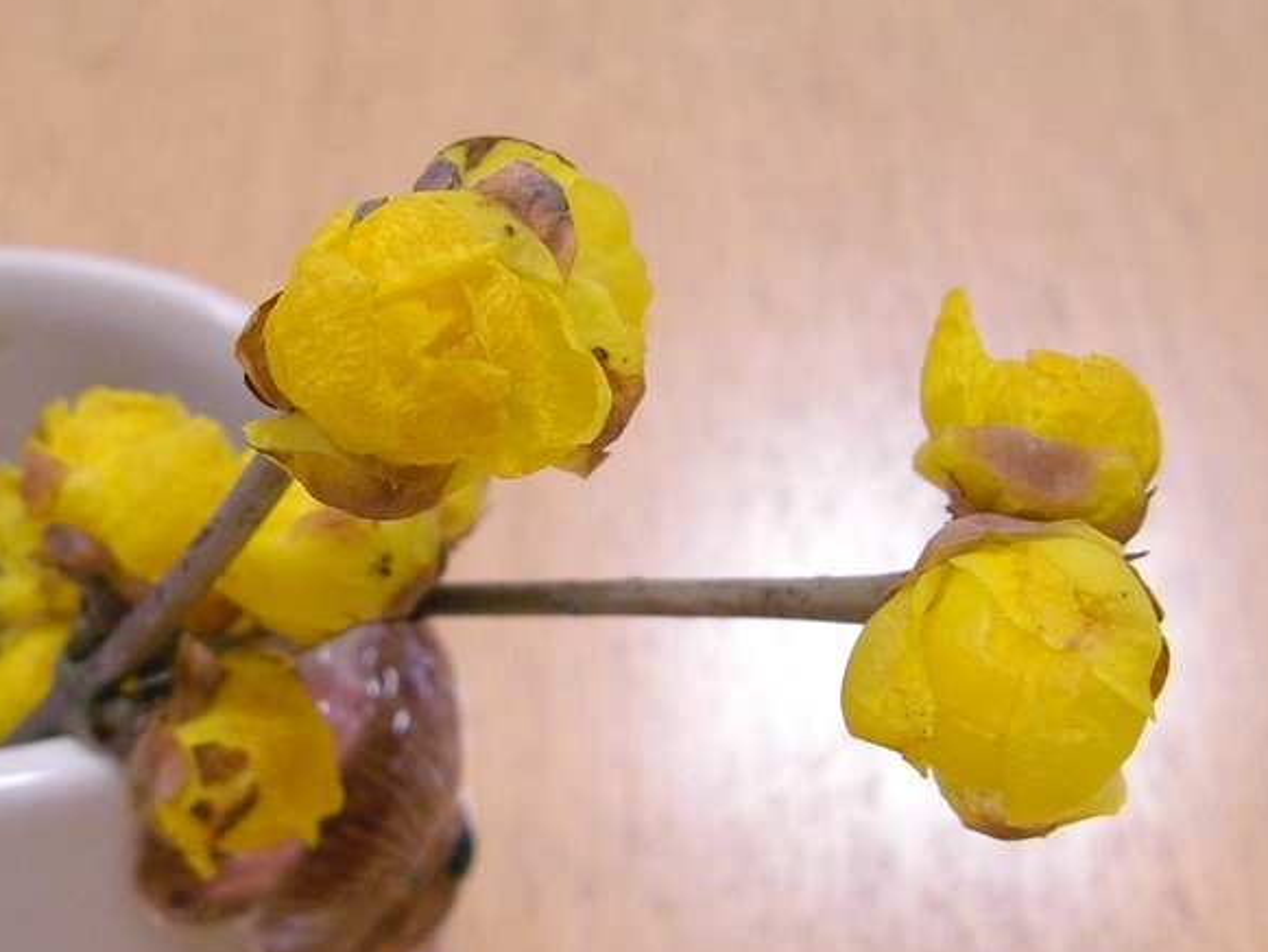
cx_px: 487
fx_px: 2455
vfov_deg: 21.9
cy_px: 594
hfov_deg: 28.9
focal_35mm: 67
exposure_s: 1/50
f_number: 3.4
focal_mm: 6.3
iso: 200
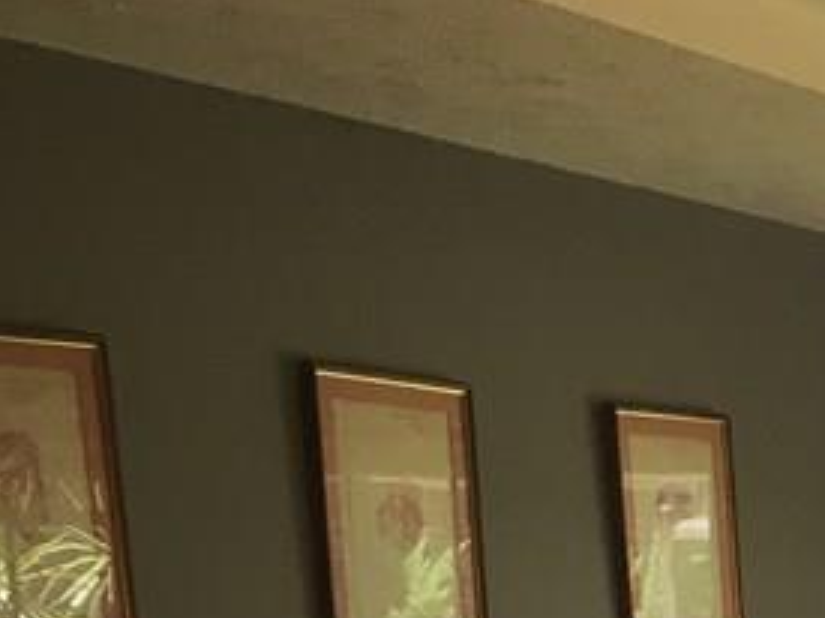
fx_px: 2573
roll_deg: +1.5
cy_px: 1047
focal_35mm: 108
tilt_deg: -9.0
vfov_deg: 12.7
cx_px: 1383
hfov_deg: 16.0
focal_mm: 4.15
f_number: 2.2
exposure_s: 1/40
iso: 25
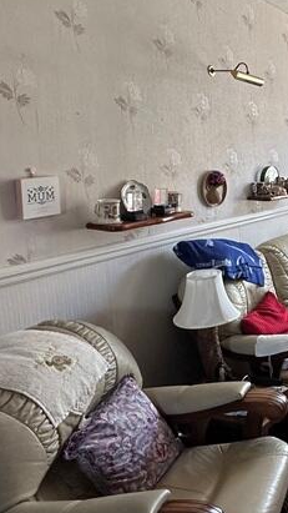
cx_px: 416
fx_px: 516
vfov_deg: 52.4
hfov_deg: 24.9
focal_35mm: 38
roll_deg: +0.1
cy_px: 203
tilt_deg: -5.2
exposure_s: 1/99
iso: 200
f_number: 2.2
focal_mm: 2.22
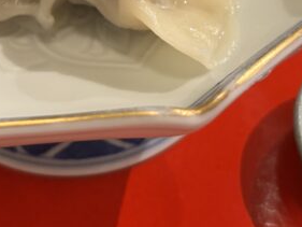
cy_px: -8
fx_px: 646
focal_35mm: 74
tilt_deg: -46.3
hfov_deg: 26.3
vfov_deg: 19.3
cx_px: 121
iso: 250
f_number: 1.6
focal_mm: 5.96
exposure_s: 1/50
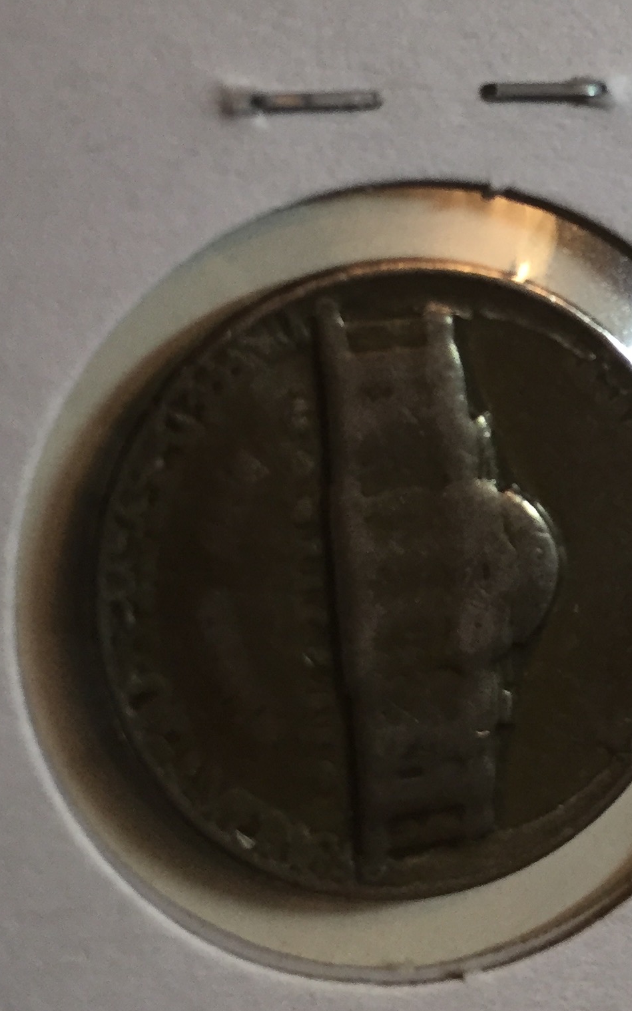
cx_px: 377
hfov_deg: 40.4
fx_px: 855
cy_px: 508
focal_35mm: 31
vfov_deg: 61.2
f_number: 2.2
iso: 50
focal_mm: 4.15
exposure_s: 1/30
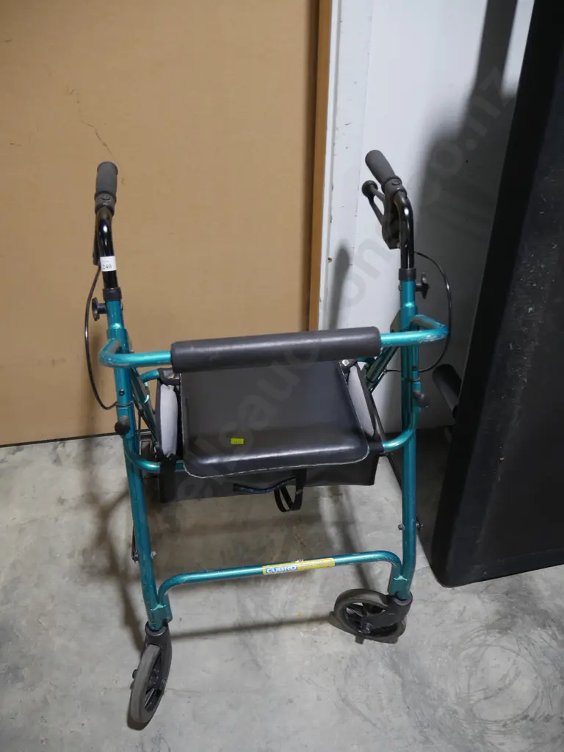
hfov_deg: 49.7
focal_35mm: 28
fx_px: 608
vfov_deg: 63.4
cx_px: 282
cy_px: 376
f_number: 3.5
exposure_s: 1/60
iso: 250
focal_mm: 14
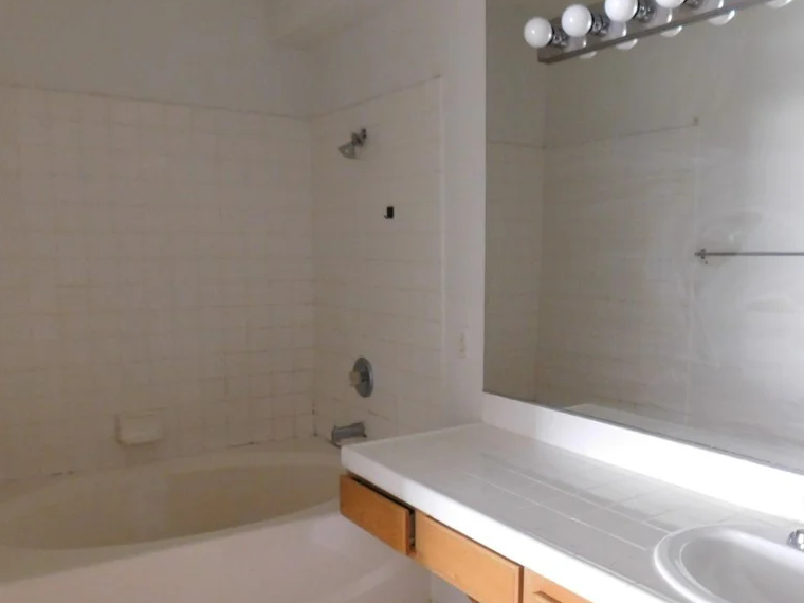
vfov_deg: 45.3
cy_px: 341
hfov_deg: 58.0
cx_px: 472
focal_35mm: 31
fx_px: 720
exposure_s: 1/8
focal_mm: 4
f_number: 3
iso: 500
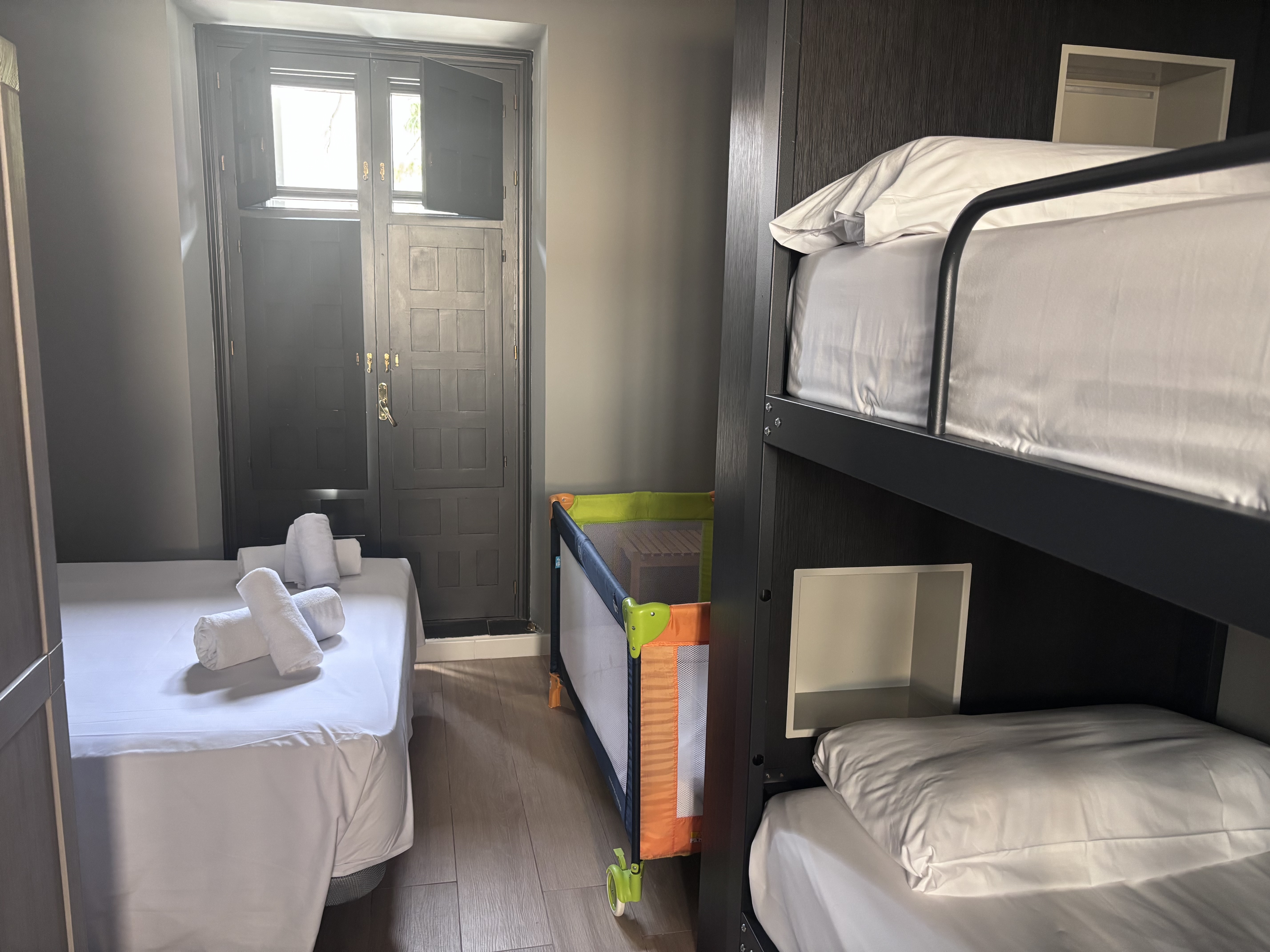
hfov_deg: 67.3
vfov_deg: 53.1
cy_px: 476
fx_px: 954
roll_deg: -1.6
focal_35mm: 26
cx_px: 635
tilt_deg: -10.3
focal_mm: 5.96
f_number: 1.6
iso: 320
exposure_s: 1/60
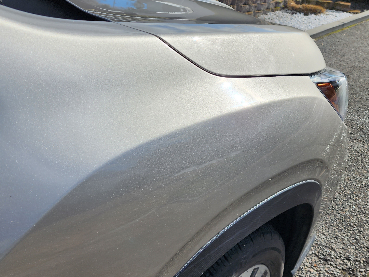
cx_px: 187
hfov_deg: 51.4
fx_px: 384
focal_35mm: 36
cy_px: 164
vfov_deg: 39.5
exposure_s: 1/2443
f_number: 1.8
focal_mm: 6.4
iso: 12
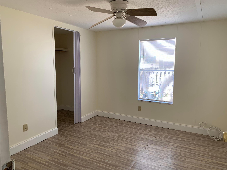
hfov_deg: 67.3
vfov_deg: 53.1
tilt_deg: -7.5
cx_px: 114
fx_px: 170
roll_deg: -0.3
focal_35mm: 26
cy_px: 85
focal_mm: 4.25
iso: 64
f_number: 1.8
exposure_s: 1/121
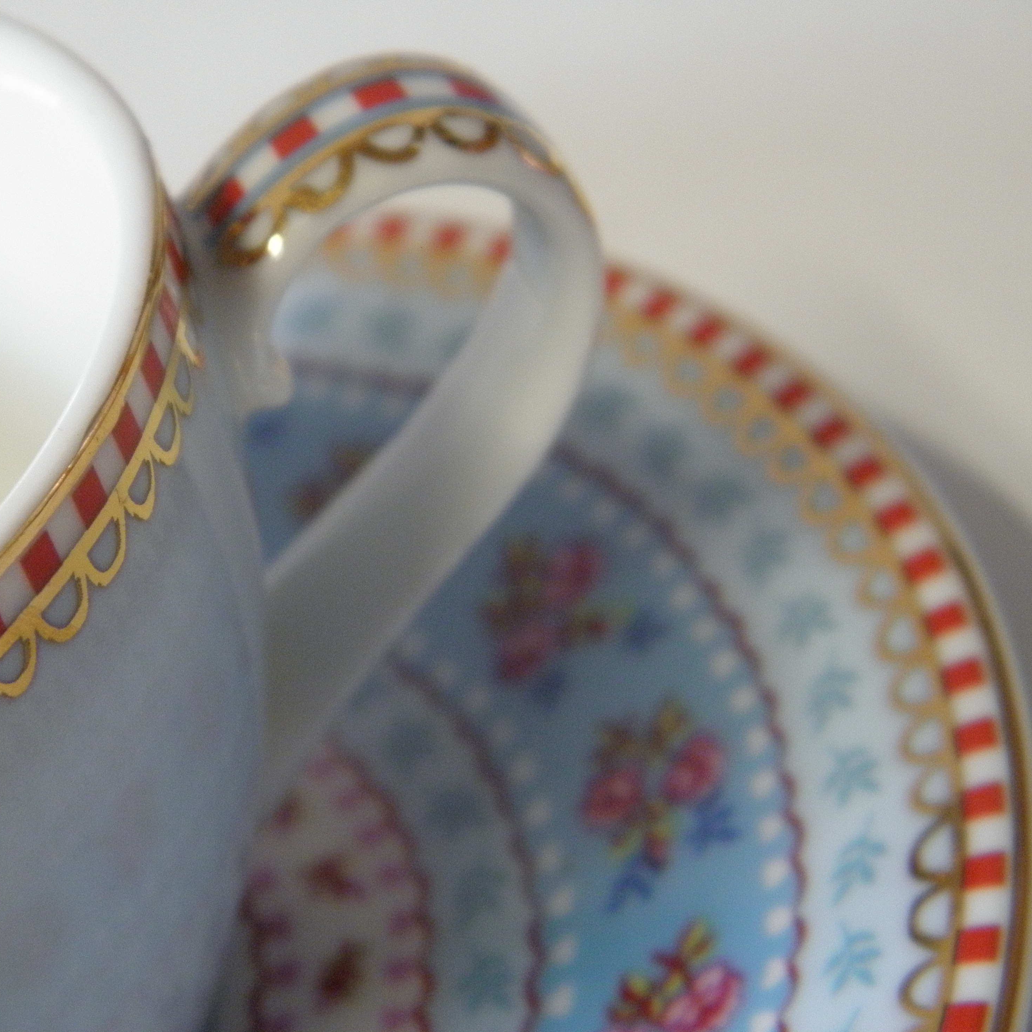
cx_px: 381
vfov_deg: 18.3
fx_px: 3204
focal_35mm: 95
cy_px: 514
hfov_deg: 18.3
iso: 250
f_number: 4.4
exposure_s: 1/50
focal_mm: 14.3
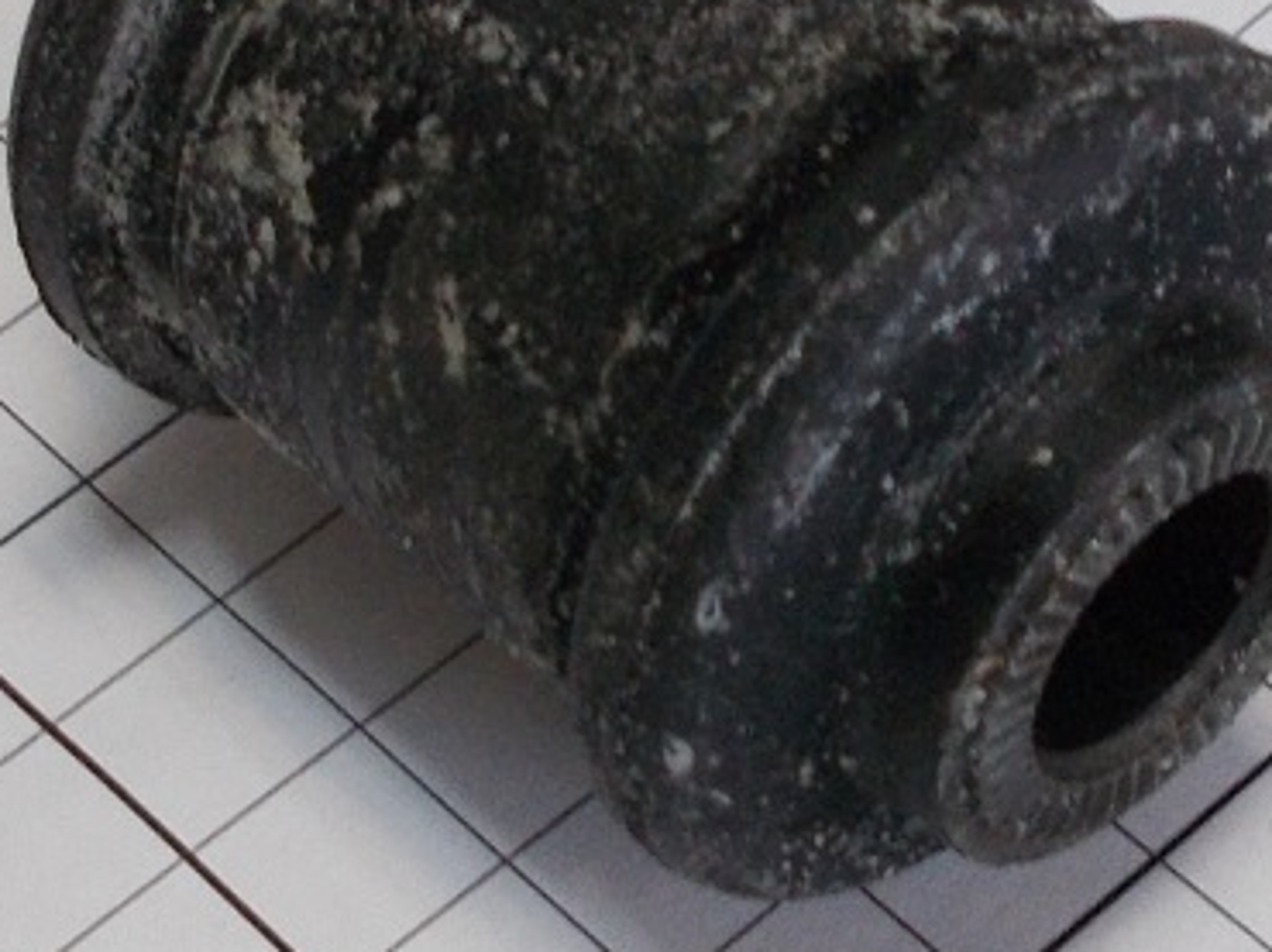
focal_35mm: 45
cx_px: 691
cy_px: 282
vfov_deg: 31.8
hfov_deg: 42.1
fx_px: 1652
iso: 125
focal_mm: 4.6
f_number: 3.2
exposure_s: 1/25
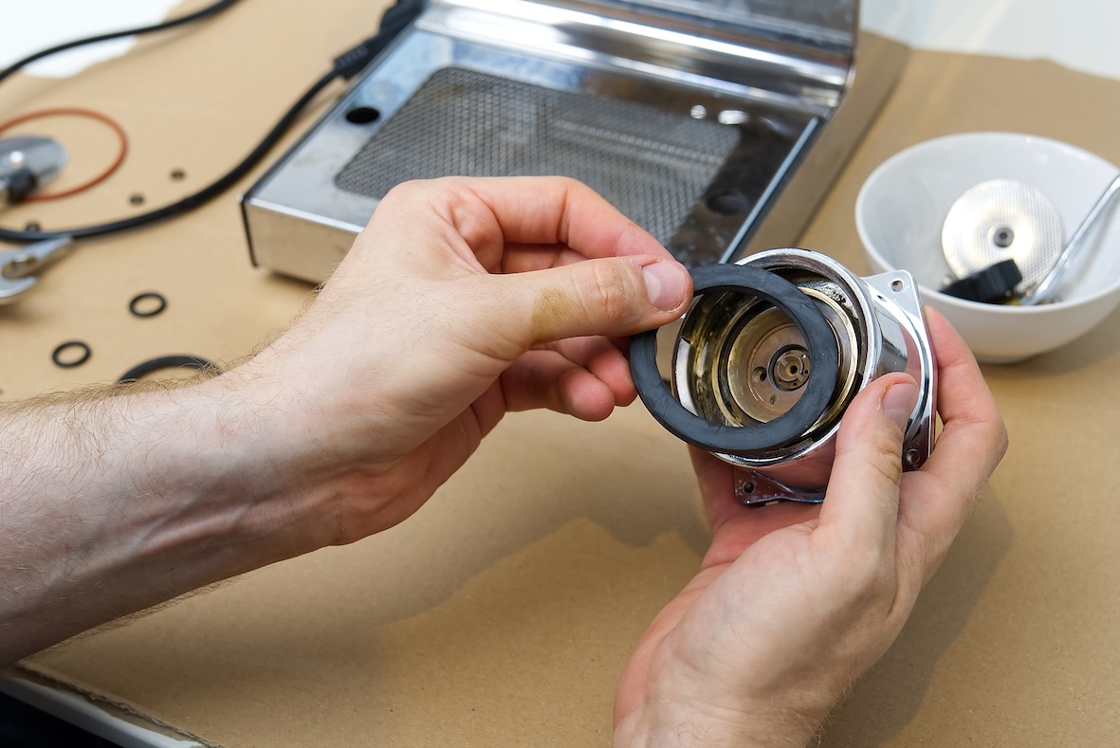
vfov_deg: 22.1
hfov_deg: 32.6
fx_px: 1914
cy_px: 374
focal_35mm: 62
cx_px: 560
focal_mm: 41
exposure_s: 1/320
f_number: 4.5
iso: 400
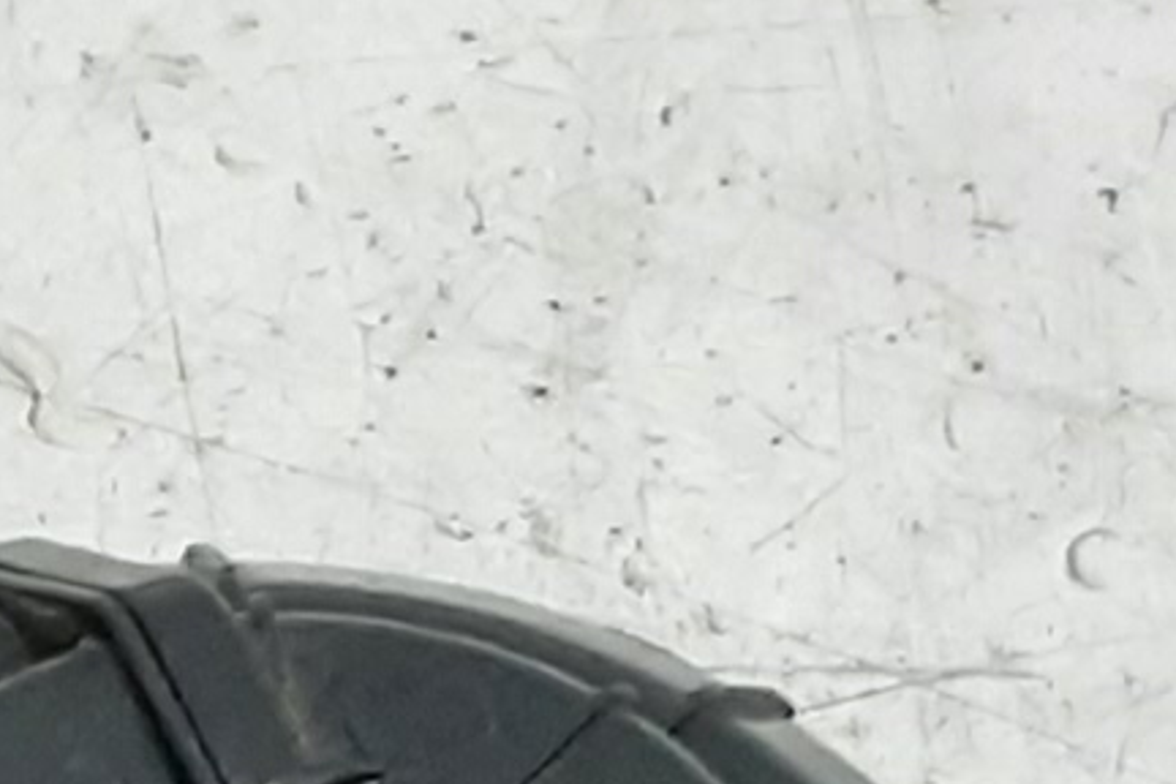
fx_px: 6925
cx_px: -509
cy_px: 2393
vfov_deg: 6.0
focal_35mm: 212
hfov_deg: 9.5
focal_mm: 2.91
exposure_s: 1/50
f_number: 1.9
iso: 125
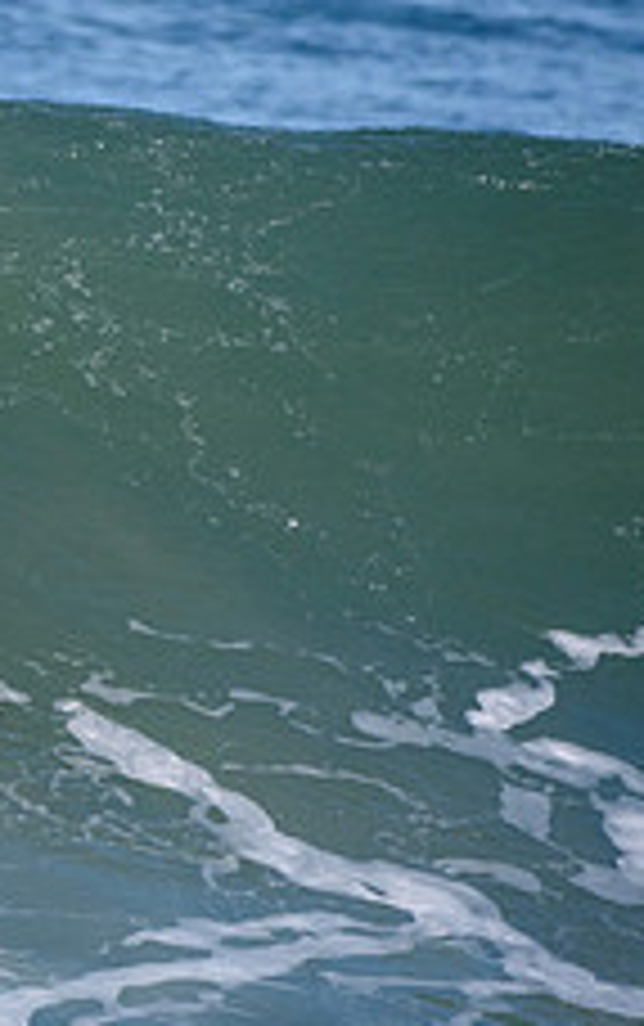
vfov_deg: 1.1
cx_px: -513
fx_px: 54398
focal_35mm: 1942
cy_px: 565
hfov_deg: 0.7
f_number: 5.6
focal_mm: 500
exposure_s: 1/2000
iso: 400
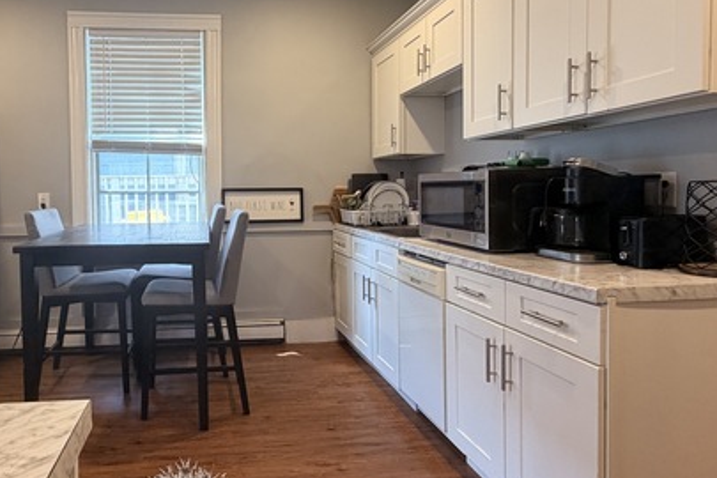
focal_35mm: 24
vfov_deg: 53.0
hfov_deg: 72.0
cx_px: 251
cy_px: 211
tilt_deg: -3.2
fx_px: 478
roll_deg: +1.3
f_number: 2.2
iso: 250
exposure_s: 1/60
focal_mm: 2.22
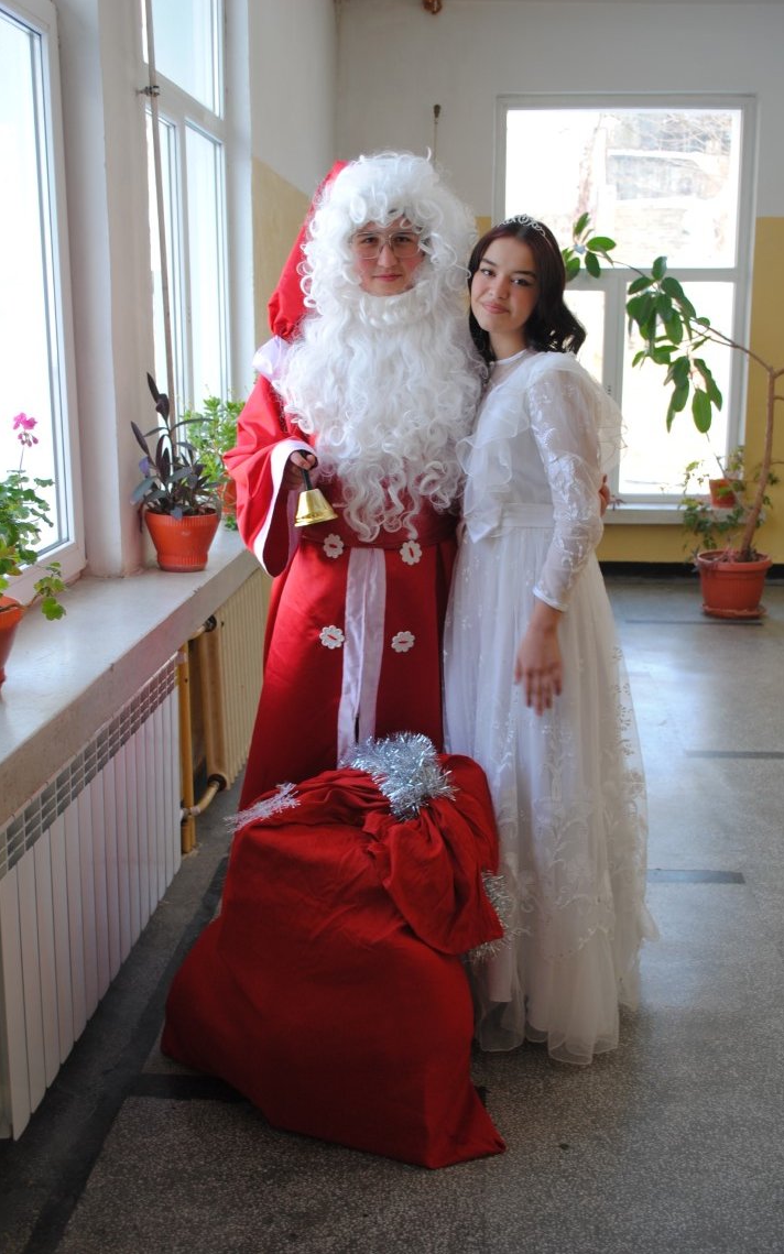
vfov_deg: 52.7
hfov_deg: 34.4
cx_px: 403
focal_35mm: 37
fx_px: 1265
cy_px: 629
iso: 200
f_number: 4
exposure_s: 1/40
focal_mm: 24
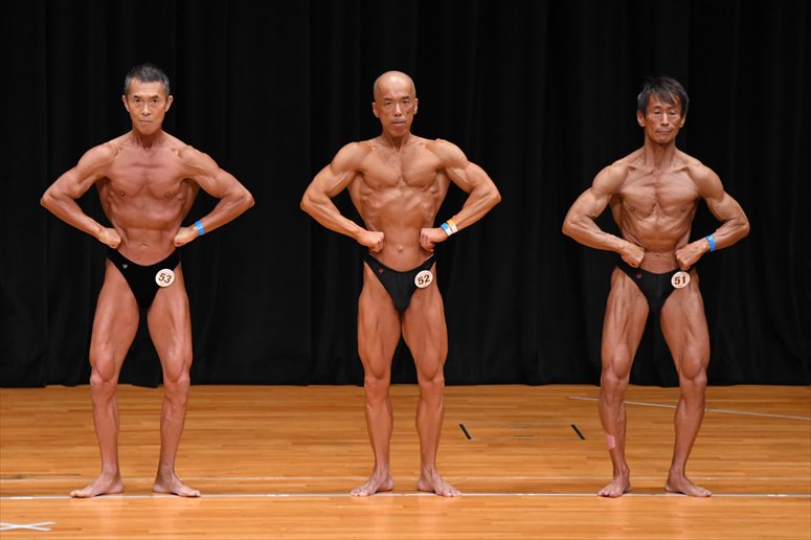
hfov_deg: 7.6
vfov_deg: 5.1
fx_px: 6080
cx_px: 406
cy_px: 270
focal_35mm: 270
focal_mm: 180
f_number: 5.6
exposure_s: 1/400
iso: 3200
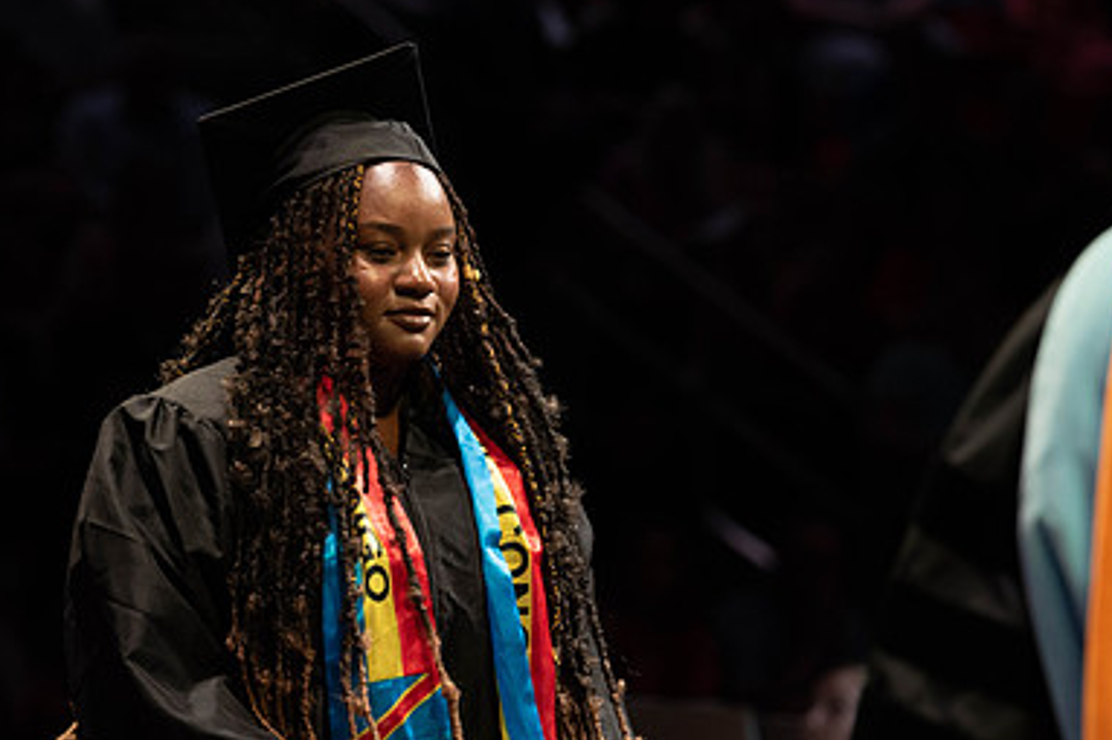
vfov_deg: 4.8
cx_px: 555
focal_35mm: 288
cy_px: 405
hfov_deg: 7.2
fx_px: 8892
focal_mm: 190
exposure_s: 1/320
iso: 1600
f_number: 4.5
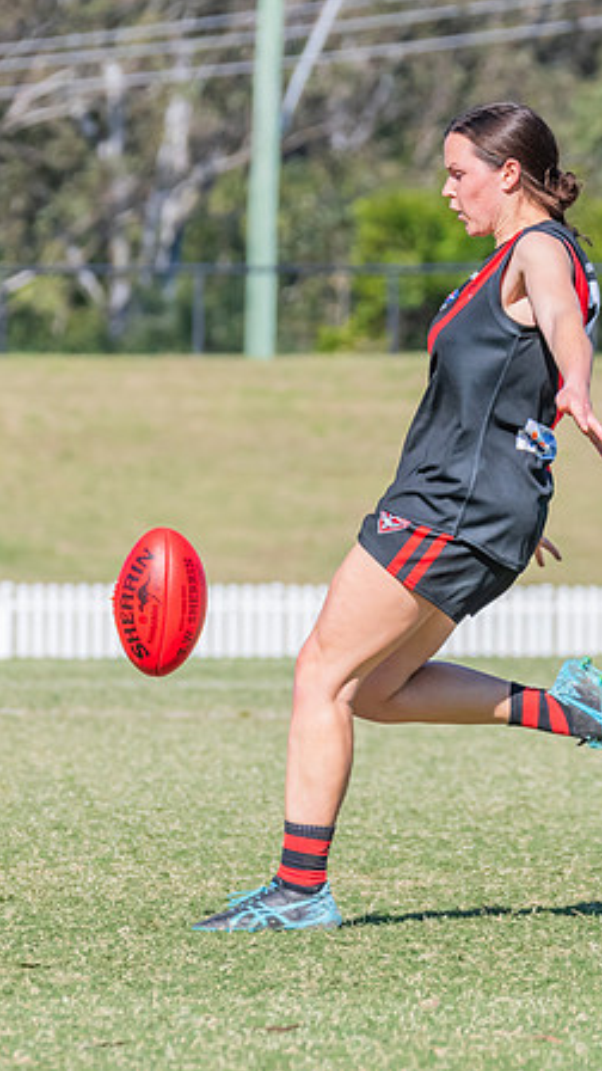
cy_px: 447
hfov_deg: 2.0
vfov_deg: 3.5
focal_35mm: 612
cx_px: 304
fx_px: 17367
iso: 800
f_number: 11
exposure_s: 1/1250
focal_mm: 290
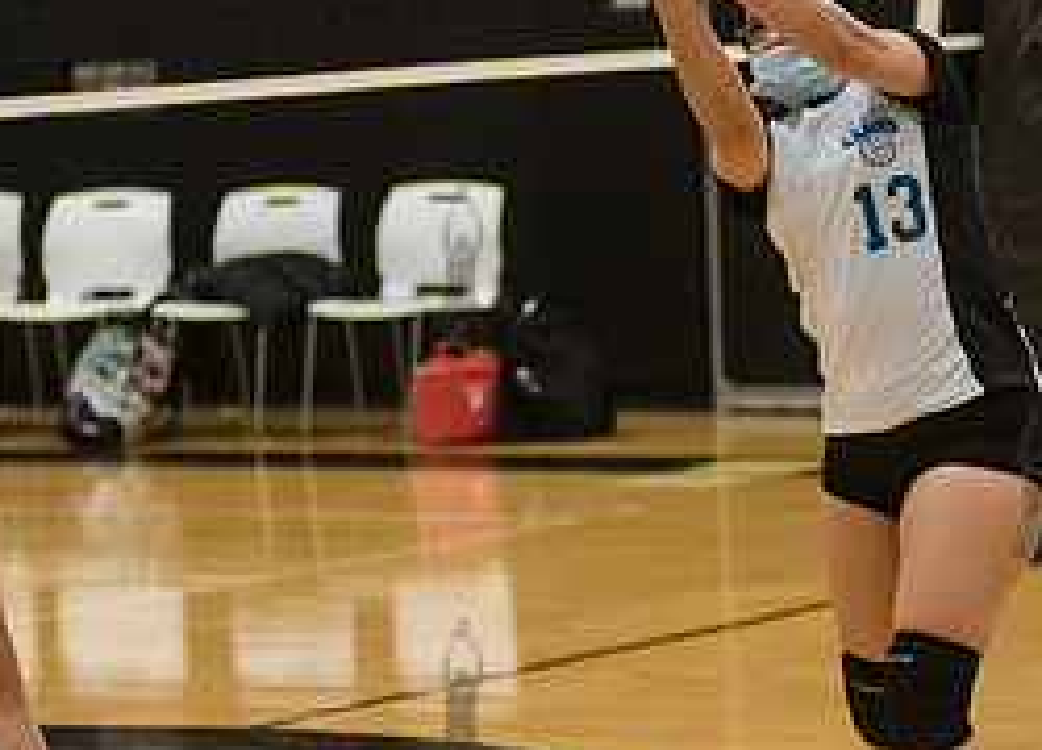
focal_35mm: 209
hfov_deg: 9.6
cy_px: 226
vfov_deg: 6.9
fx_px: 6202
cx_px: 643
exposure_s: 1/400
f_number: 3.2
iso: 5000
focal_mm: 80
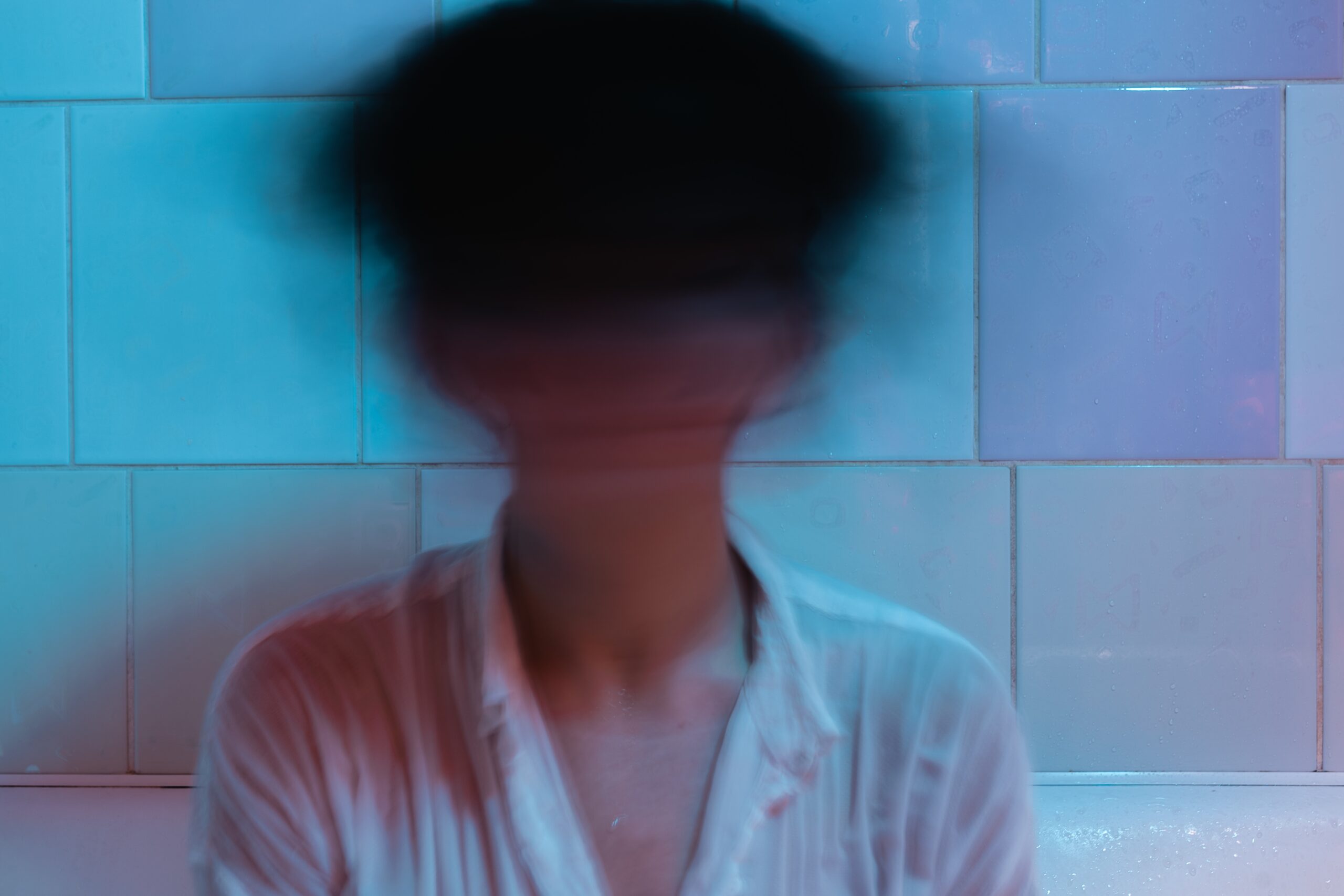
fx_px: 1307
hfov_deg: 54.4
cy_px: 448
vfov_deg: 37.9
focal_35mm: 35
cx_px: 672
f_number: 7.1
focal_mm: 35
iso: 64
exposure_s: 1.3
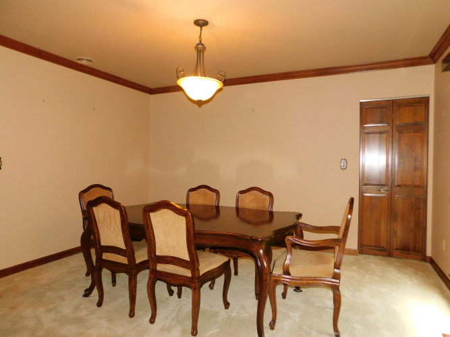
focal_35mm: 23
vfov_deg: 58.9
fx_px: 299
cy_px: 168
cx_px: 225
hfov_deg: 73.9
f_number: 3
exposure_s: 1/30
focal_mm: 4
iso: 200
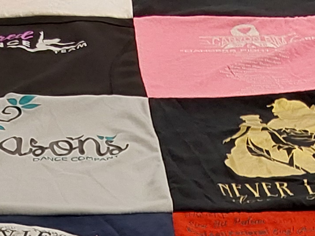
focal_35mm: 127
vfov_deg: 10.6
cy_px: 486
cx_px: 65
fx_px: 1156
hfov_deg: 15.4
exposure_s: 1/60
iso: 50
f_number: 1.9
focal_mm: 2.91
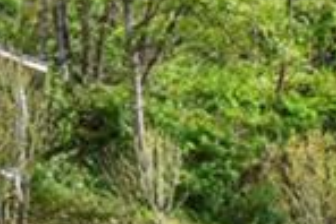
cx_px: -402
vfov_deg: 8.3
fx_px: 1551
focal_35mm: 166
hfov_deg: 10.9
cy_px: 49
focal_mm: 24
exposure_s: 1/320
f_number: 9
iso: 1600
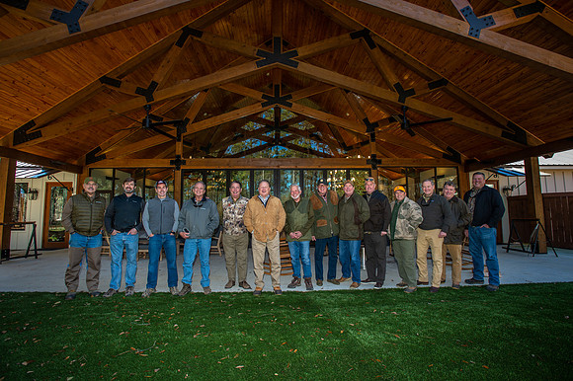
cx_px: 286
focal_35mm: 17
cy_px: 190
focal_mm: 17
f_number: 6.3
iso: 400
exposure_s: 1/200
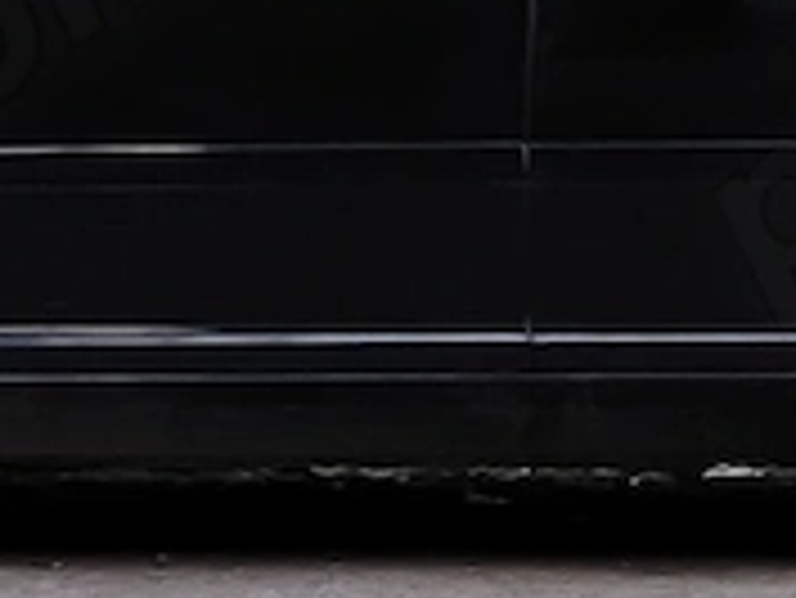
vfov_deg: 6.7
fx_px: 5062
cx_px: 661
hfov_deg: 9.0
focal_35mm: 220
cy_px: 7
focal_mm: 4.71
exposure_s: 1/14.3
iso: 1600
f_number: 1.7
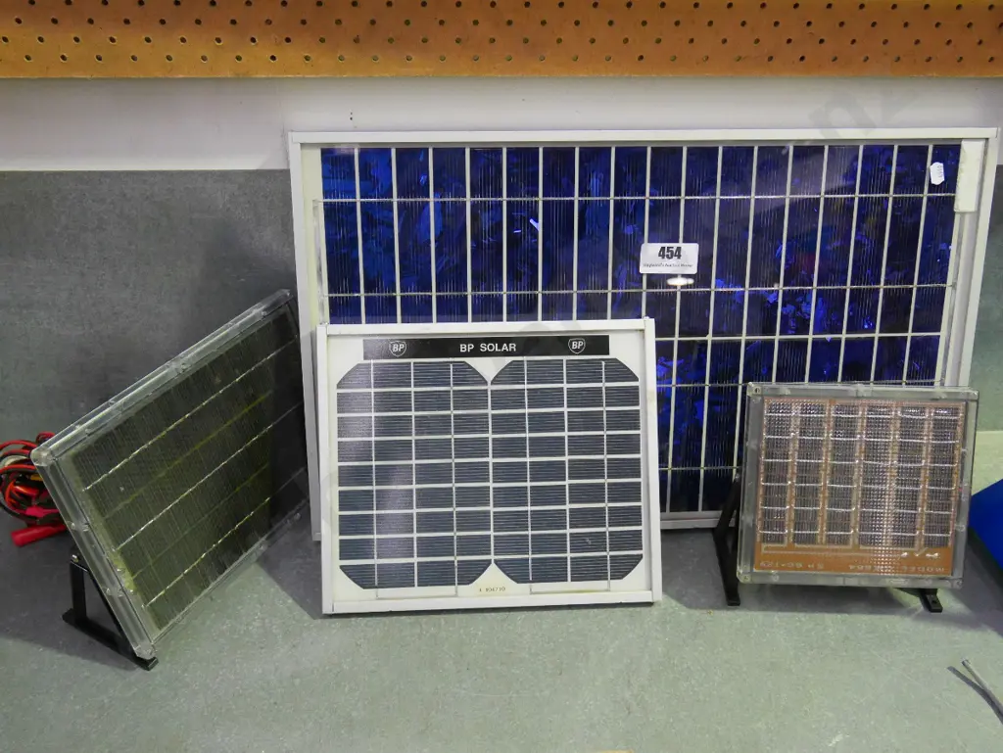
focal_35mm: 32
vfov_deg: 44.2
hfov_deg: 56.8
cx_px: 502
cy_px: 376
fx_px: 928
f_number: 4
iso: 3200
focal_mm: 16
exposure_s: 1/80
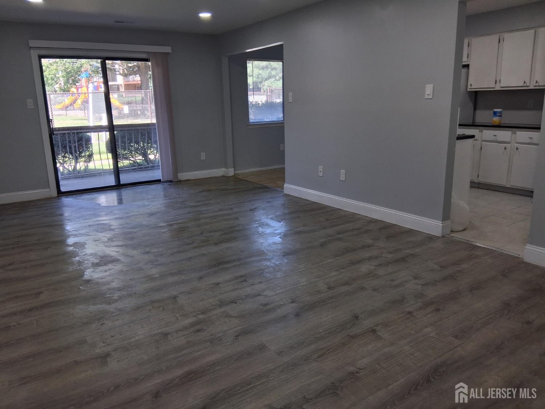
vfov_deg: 53.1
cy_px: 204
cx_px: 272
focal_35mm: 26
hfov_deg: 67.3
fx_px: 409
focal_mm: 3.98
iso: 80
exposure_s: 1/120
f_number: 1.8
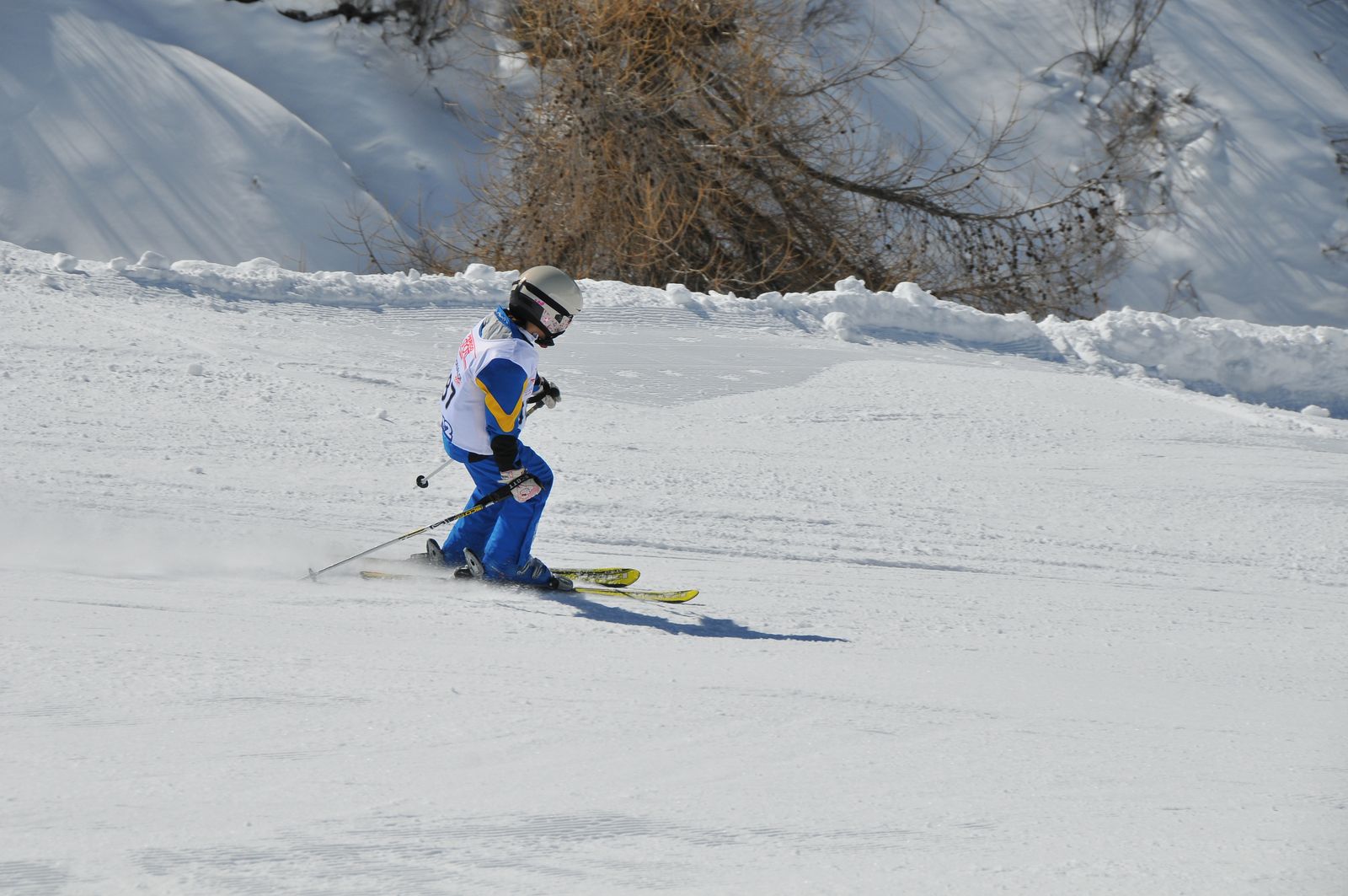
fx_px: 5891
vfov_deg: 8.7
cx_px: 674
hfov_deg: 13.1
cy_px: 448
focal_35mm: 158
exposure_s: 1/1250
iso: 200
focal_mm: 105
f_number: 9
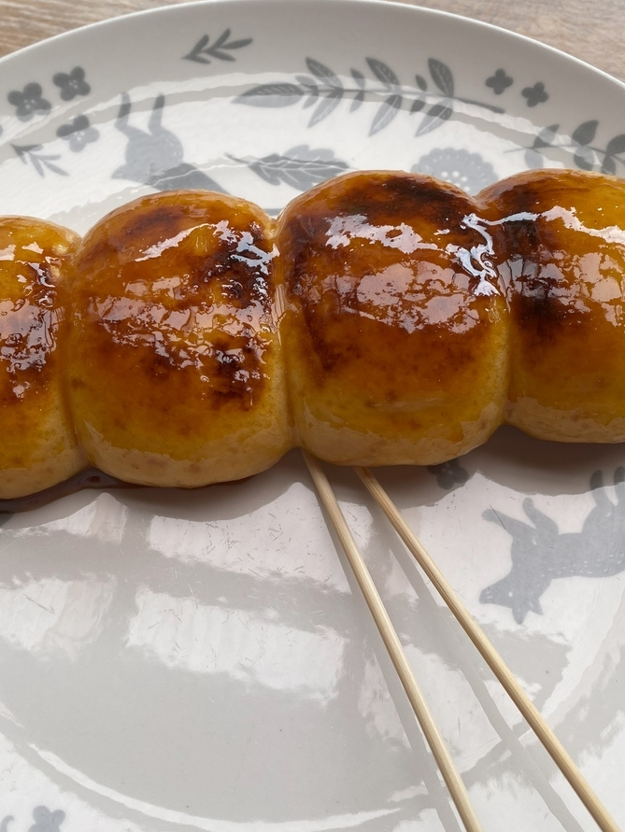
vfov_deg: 52.6
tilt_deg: -62.3
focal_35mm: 35
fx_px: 842
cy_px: 415
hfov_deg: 40.7
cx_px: 295
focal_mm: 4.25
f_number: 1.8
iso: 32
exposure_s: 1/508
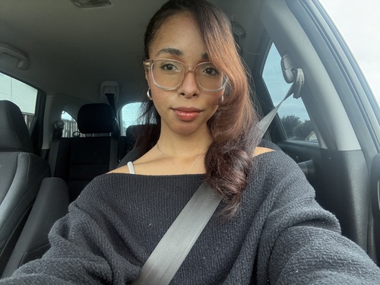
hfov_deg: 73.9
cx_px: 190
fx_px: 252
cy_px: 142
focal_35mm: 23
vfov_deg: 58.9
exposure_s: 1/60
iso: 100
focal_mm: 2.69
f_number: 1.9
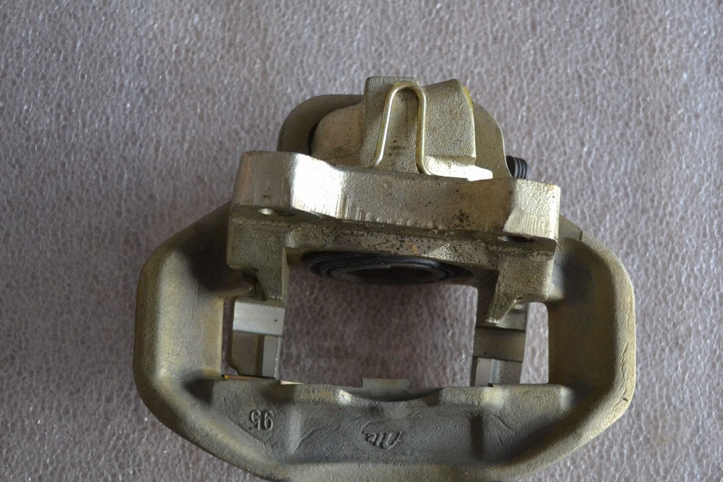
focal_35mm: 50
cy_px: 278
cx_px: 387
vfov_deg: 27.0
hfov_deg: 39.6
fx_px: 1004
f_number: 4.2
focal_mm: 26
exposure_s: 1/60
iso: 1000
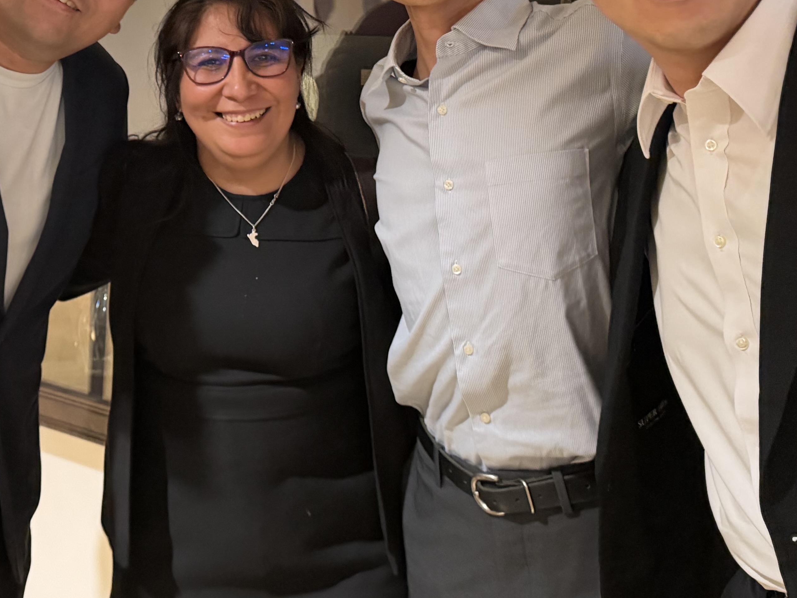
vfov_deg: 26.1
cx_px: 275
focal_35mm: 54
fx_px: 1243
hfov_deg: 35.3
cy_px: 47
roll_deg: +1.2
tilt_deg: -3.8
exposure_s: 1/25
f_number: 1.78
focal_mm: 6.76
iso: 800
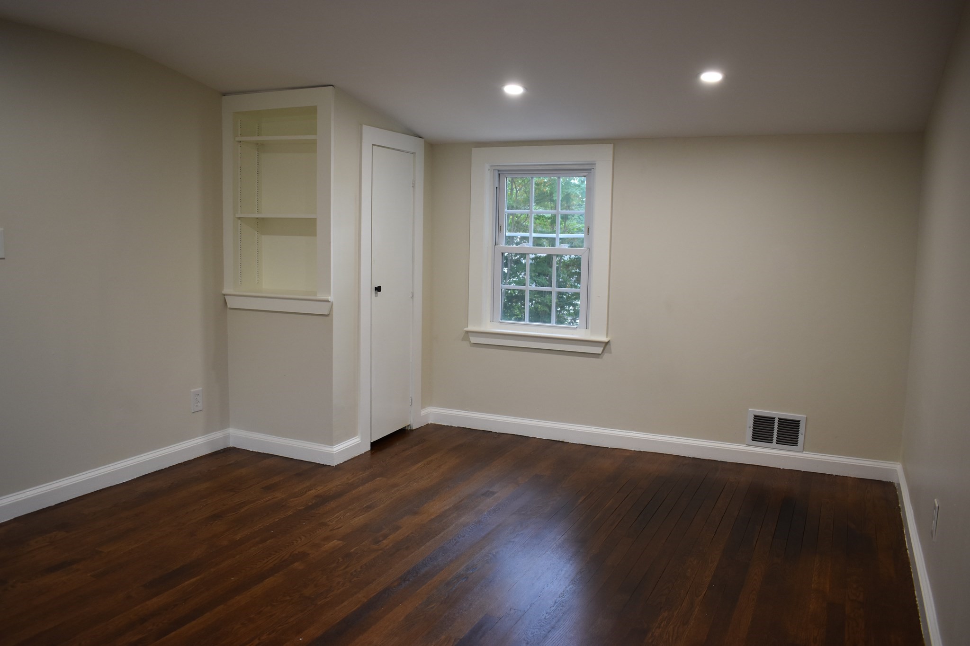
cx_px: 485
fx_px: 727
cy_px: 323
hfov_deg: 67.4
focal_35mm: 27
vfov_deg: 47.9
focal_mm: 18
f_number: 4
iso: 560
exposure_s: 1/60
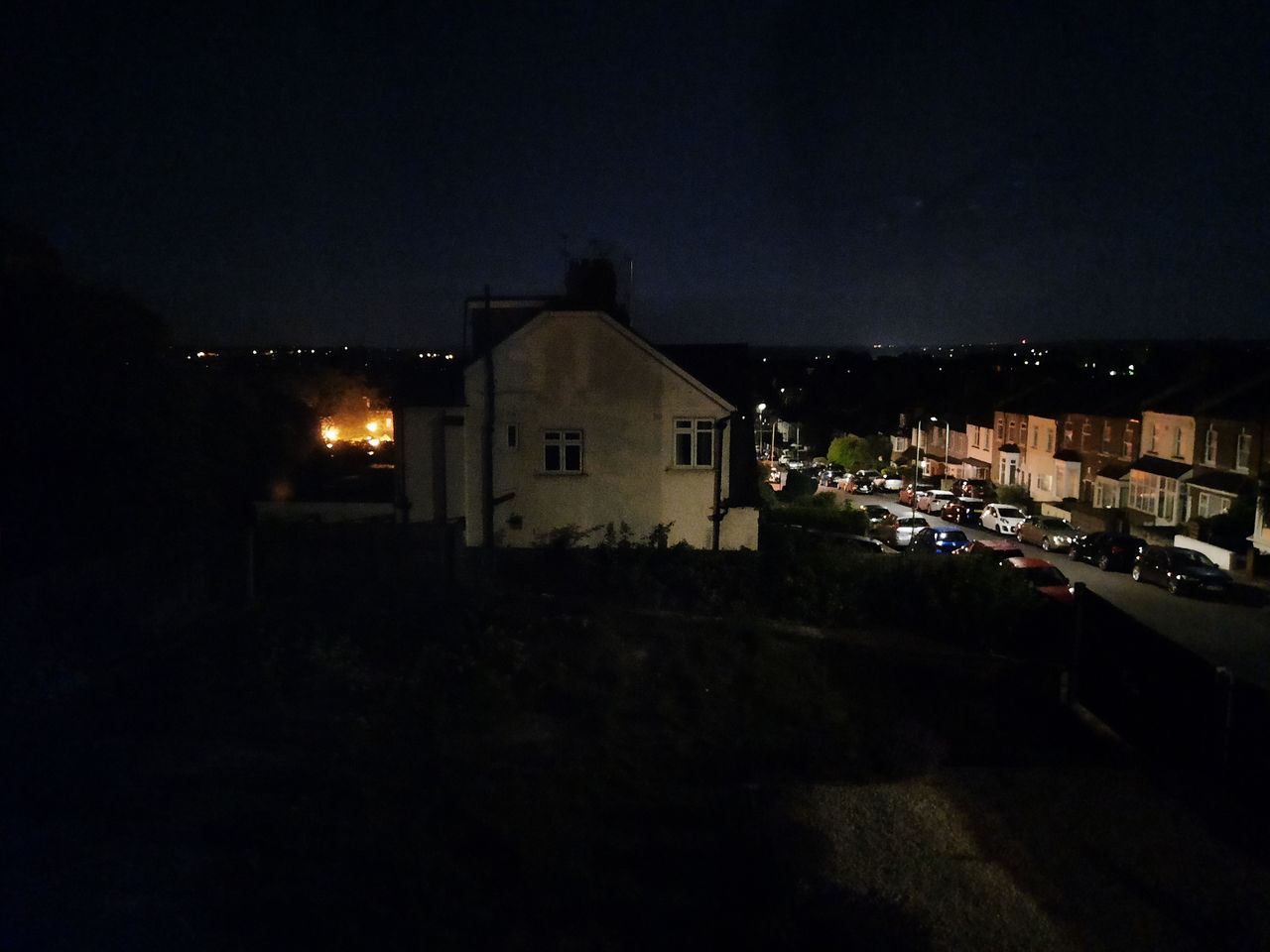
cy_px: 476
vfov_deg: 54.9
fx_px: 917
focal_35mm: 25
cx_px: 635
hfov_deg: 69.4
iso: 2500
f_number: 2
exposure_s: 1/10
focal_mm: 4.6
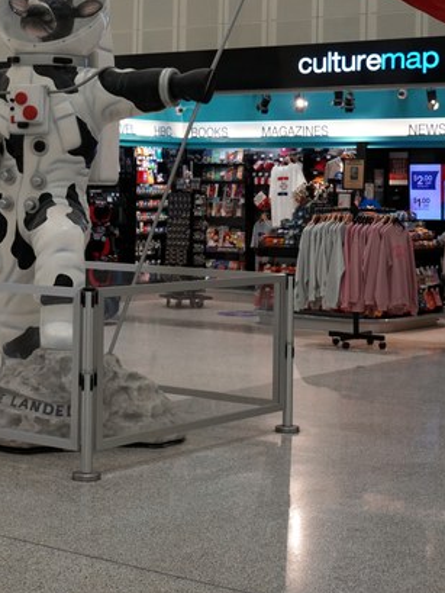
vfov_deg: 24.4
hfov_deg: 18.6
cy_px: 145
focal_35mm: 79
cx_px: 165
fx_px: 1353
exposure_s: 1/160
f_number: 4
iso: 1000
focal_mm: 28
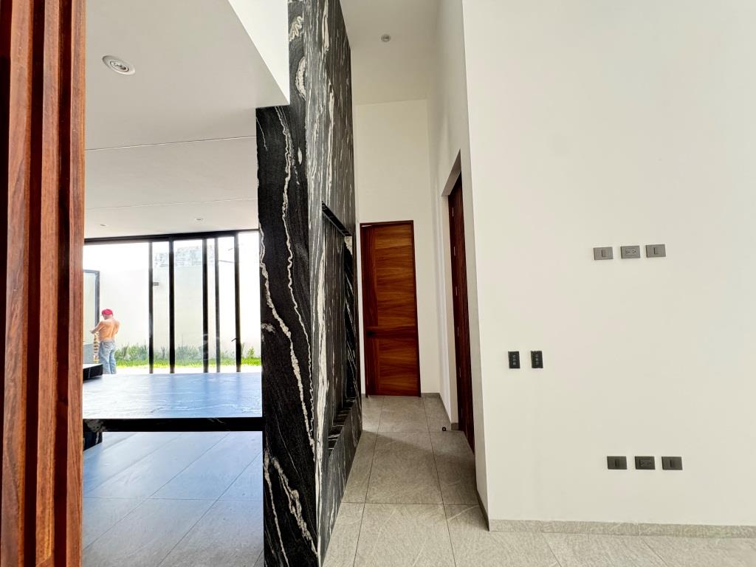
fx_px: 306
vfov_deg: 85.7
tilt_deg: +3.2
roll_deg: +2.6
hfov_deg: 102.1
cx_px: 378
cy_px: 284
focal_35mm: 14
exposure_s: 1/99
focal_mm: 2.22
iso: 320
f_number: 2.2
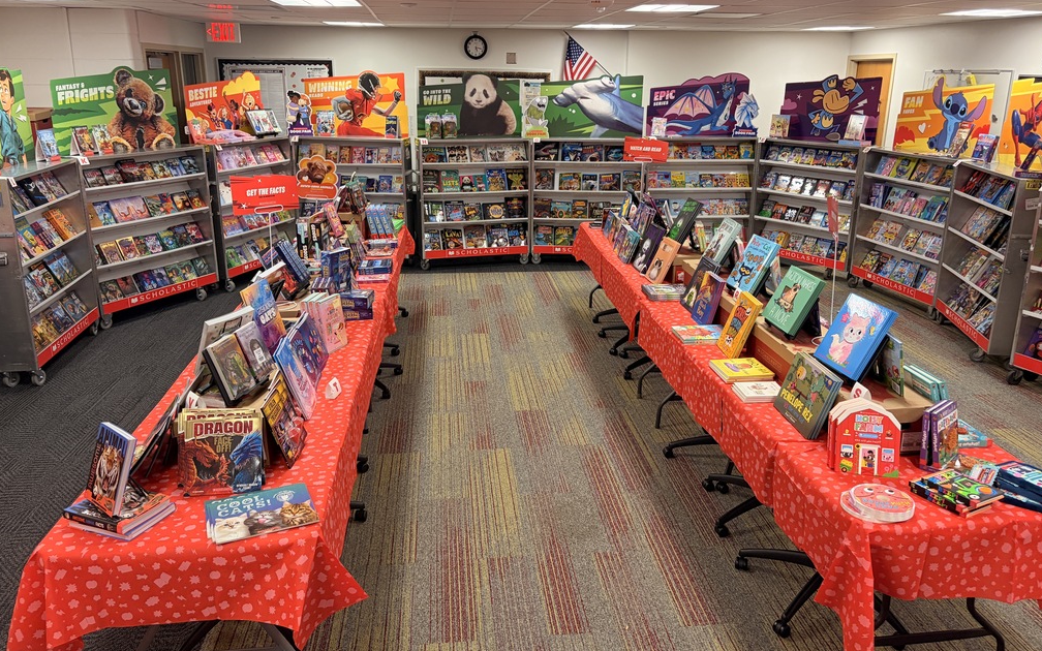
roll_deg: -0.3
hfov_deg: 66.5
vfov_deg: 44.5
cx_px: 526
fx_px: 795
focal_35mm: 28
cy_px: 296
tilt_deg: -15.0
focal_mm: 5.96
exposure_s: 1/60
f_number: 1.6
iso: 200
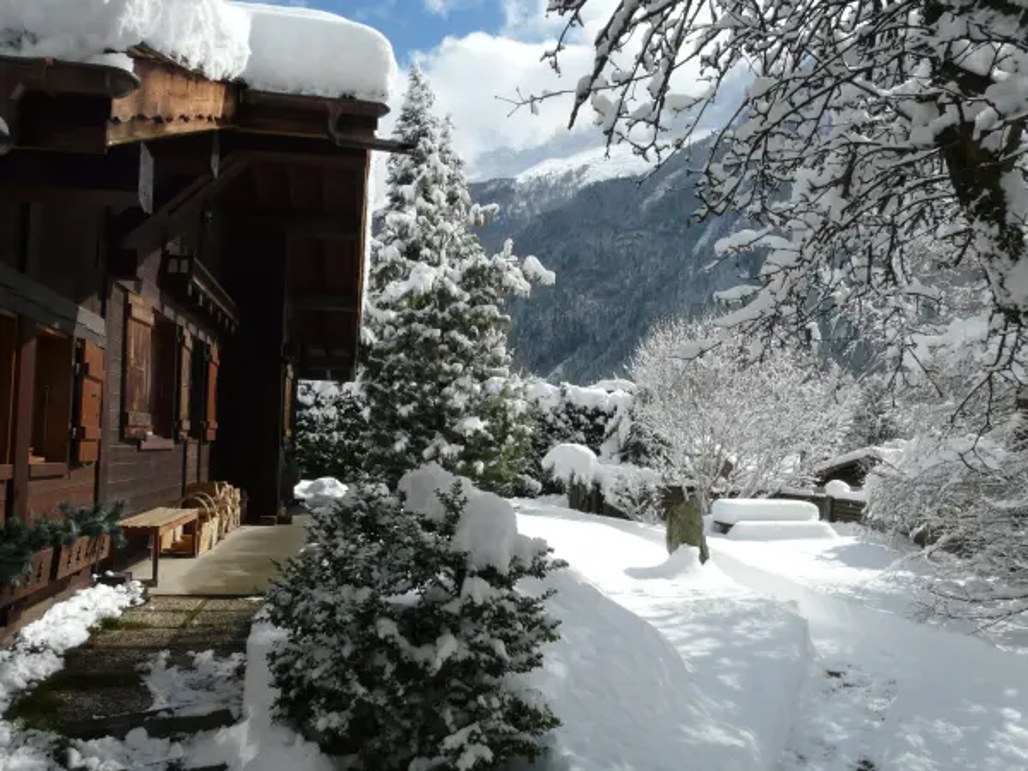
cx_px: 514
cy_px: 386
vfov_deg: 49.7
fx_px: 832
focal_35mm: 28
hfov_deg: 63.4
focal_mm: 4.6
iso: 100
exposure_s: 1/500
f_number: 6.3
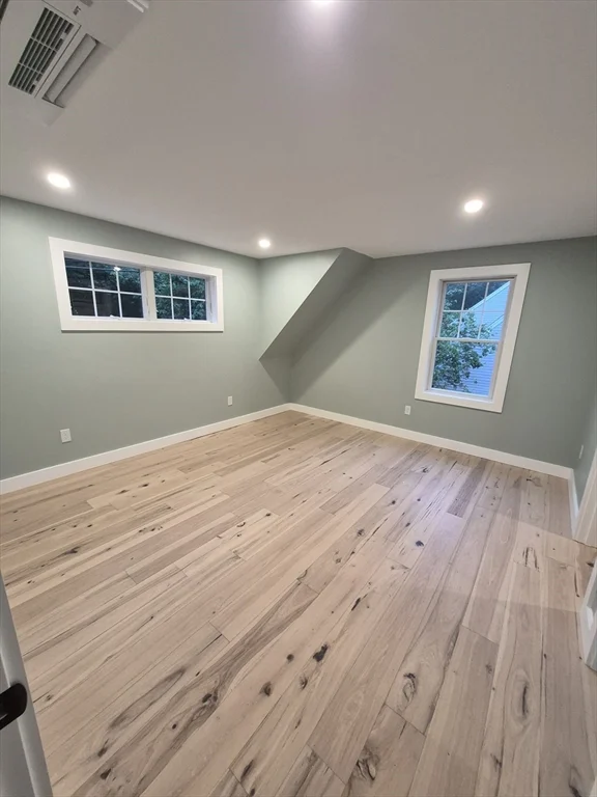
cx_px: 298
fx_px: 299
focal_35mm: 13
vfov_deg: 106.2
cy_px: 398
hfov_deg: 89.9
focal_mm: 1.74
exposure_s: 1/60
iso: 400
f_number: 2.2
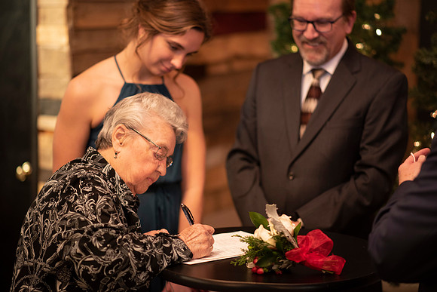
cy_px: 146
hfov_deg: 23.9
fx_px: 1032
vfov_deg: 16.1
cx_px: 218
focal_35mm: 85
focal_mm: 85
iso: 1000
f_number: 1.8
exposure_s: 1/160
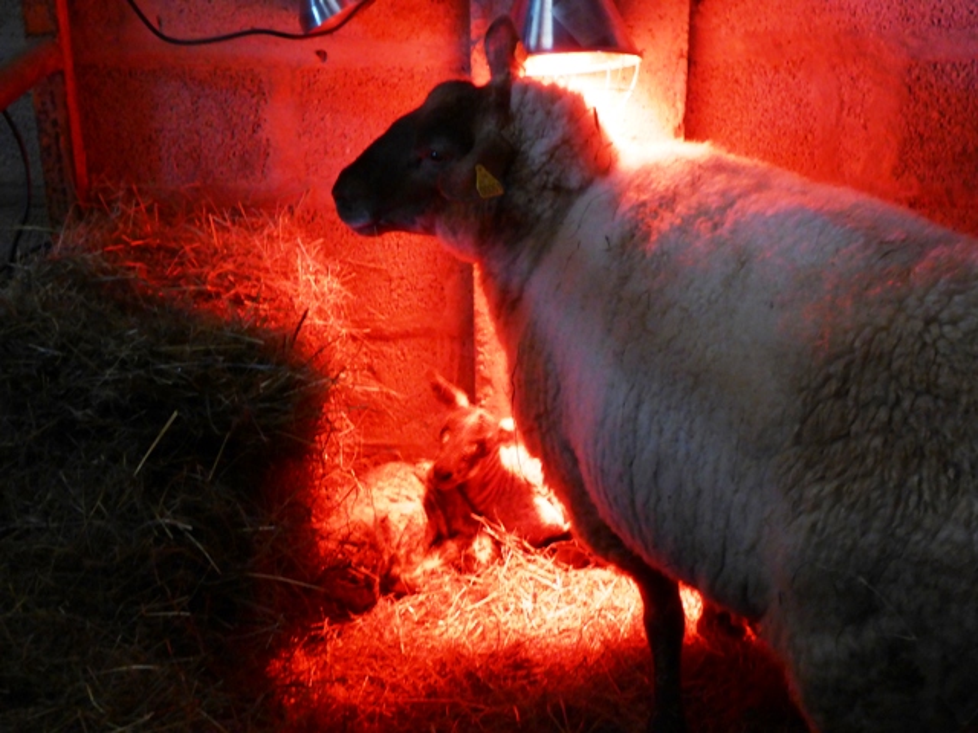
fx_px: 1610
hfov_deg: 33.8
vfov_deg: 25.7
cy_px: 366
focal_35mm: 57
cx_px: 489
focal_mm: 9.6
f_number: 4.1
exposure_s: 1/5
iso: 400
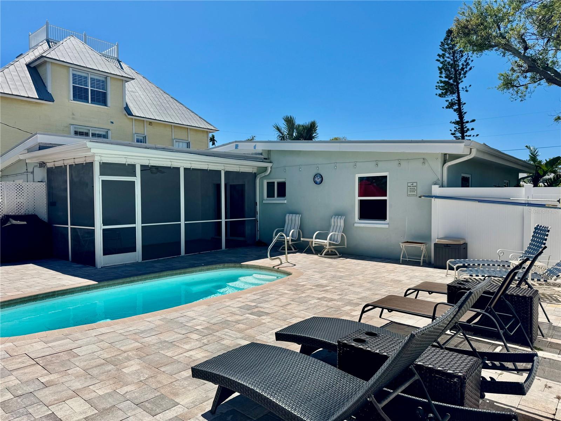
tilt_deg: -1.6
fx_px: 389
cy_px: 210
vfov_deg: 56.8
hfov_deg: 71.6
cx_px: 280
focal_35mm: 24
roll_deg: +0.4
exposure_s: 1/9009
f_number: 1.78
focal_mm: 6.76
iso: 80
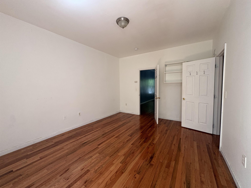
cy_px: 94
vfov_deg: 85.7
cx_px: 126
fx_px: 102
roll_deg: +1.1
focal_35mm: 14
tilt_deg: -3.9
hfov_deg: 102.1
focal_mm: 2.22
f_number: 2.2
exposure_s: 1/91
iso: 250
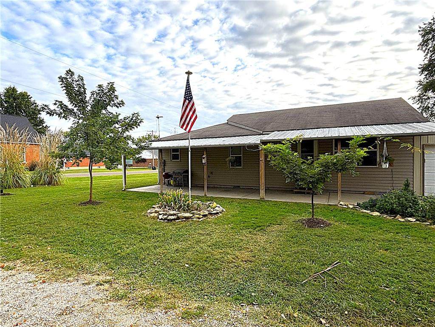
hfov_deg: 87.8
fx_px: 226
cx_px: 218
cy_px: 164
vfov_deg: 71.6
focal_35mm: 18
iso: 25
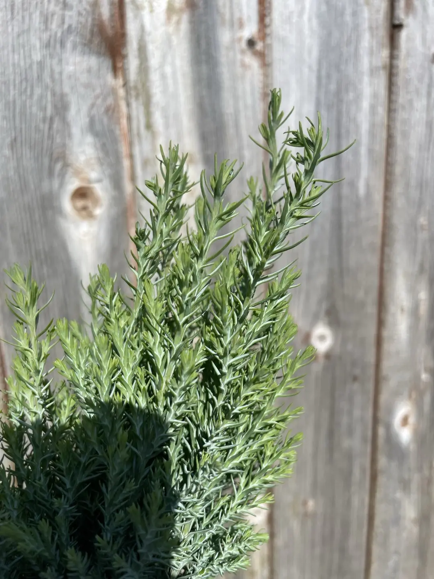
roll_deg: +2.5
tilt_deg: -13.1
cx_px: 217
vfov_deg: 67.3
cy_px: 290
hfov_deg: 53.1
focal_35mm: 26
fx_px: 435
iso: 32
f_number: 1.6
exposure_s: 1/4292
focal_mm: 4.2
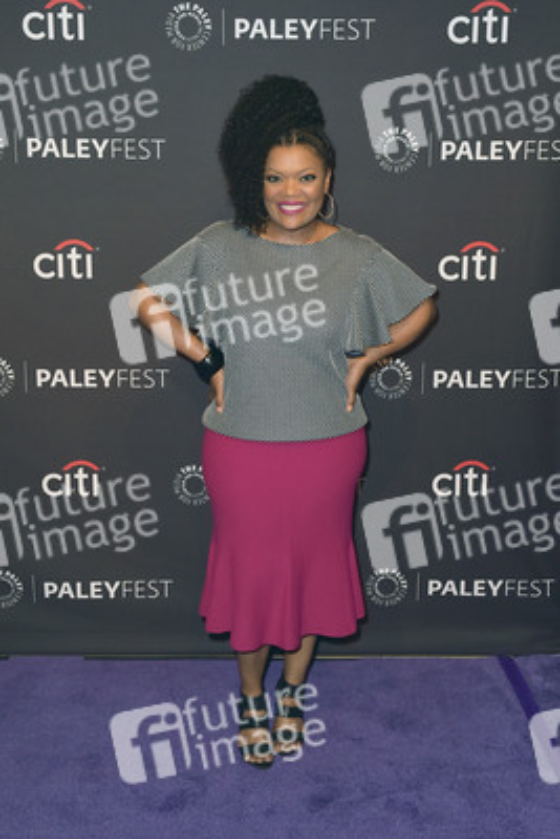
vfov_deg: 50.7
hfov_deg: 35.1
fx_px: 886
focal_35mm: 38
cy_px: 420
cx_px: 280
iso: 500
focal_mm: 38
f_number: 6.3
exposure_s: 1/320
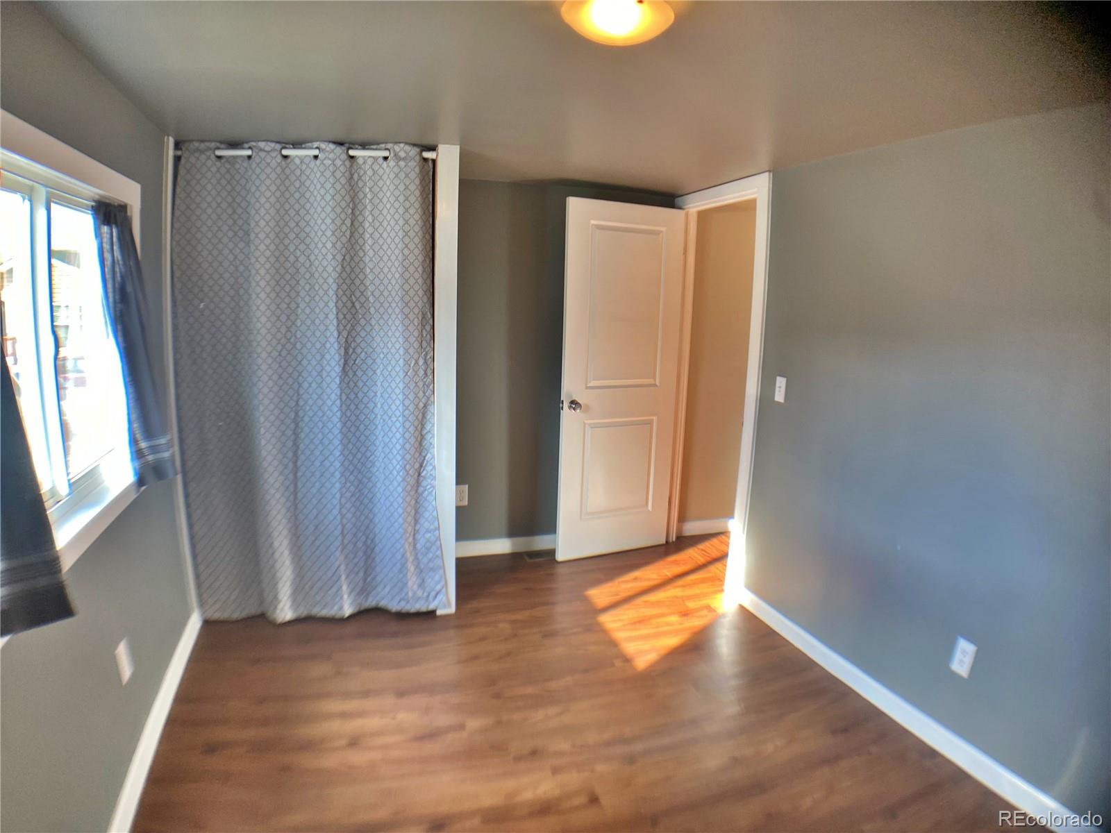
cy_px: 416
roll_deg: -1.4
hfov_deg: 67.3
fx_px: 834
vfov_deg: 53.1
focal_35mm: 26
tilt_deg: -10.5
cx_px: 556
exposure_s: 1/60
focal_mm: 4.25
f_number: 1.8
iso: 64
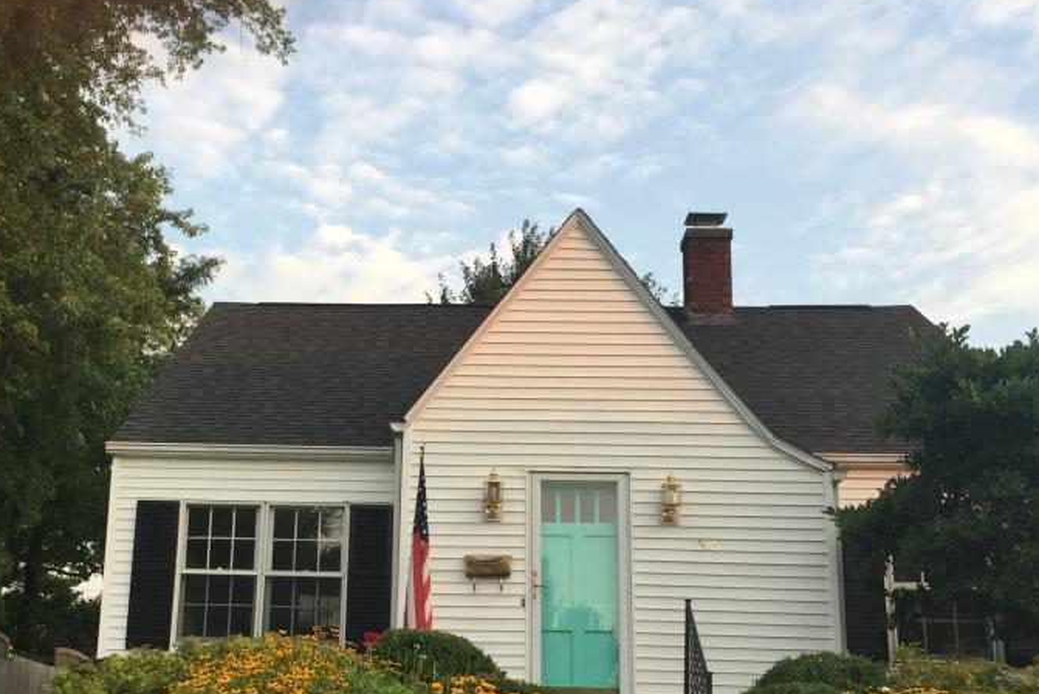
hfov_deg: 42.5
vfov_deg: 28.9
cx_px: 401
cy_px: 500
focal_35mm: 46
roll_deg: -1.8
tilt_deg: +14.4
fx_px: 1328
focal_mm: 4.15
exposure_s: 1/201
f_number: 2.2
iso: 32
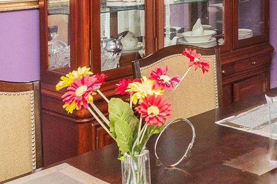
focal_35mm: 56
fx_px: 430
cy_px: 26
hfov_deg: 32.4
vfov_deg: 23.6
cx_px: 287
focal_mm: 10
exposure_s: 1/60
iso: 1800
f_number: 5.6
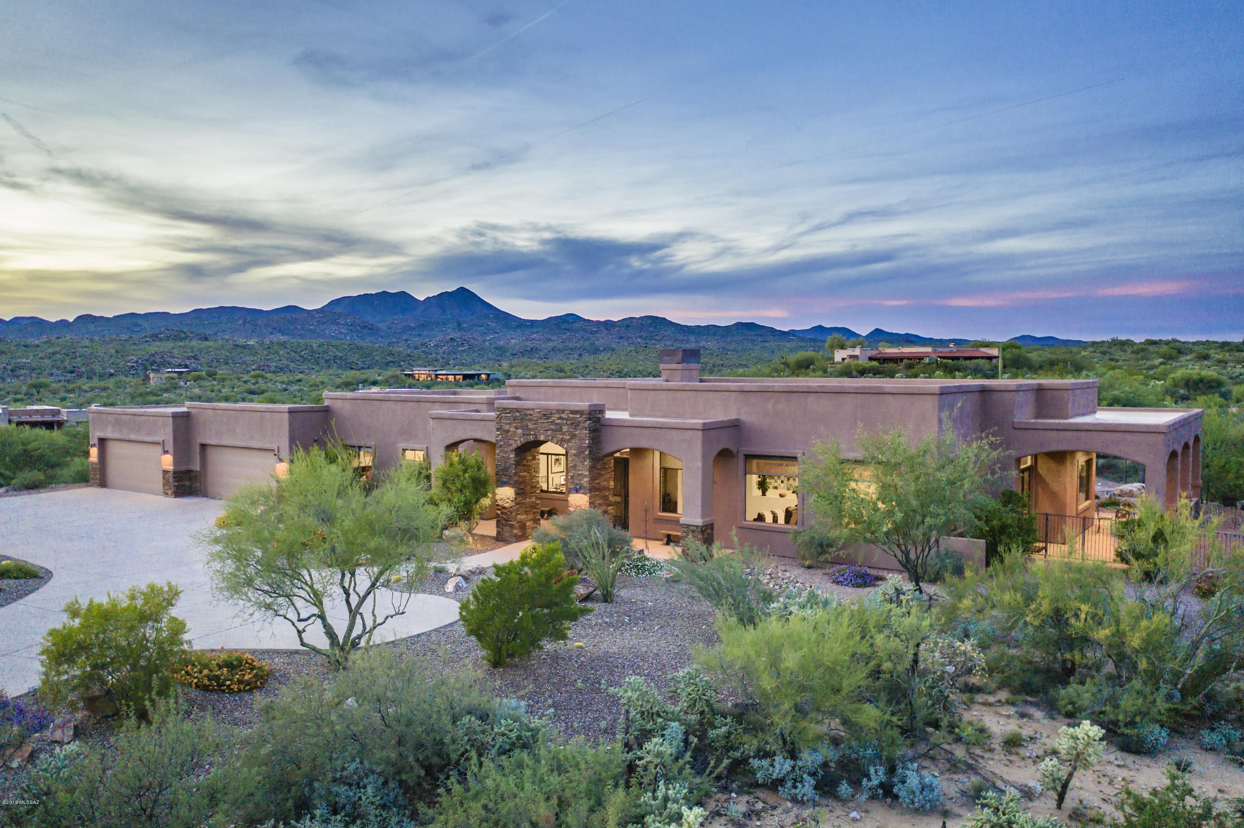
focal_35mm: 28
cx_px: 622
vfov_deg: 46.4
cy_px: 414
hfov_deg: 65.5
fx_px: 967
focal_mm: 10.26
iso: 200
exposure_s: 1/30
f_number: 2.8
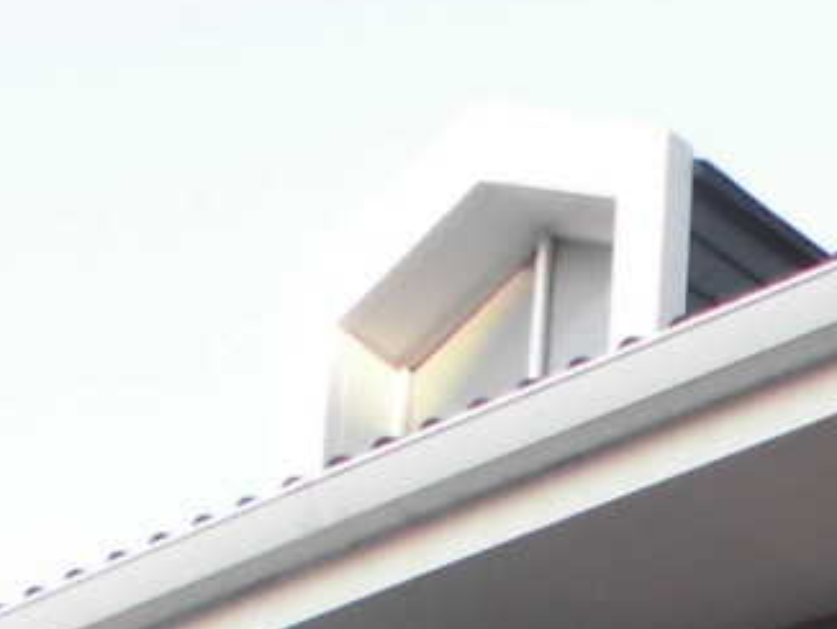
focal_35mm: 182
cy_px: 1710
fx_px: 4404
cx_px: 1063
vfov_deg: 7.4
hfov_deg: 10.6
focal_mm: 5.3
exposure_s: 1/100
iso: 100
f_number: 3.7
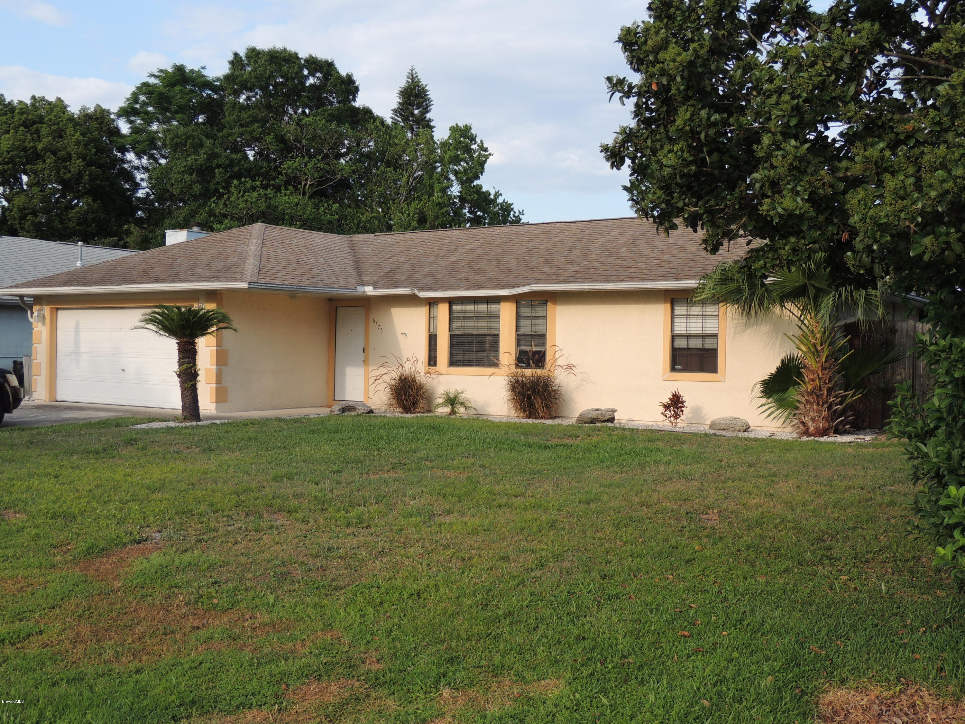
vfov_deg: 36.0
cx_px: 482
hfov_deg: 46.8
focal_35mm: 40
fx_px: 1115
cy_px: 362
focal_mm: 7.1
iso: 100
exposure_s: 1/400
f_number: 3.3
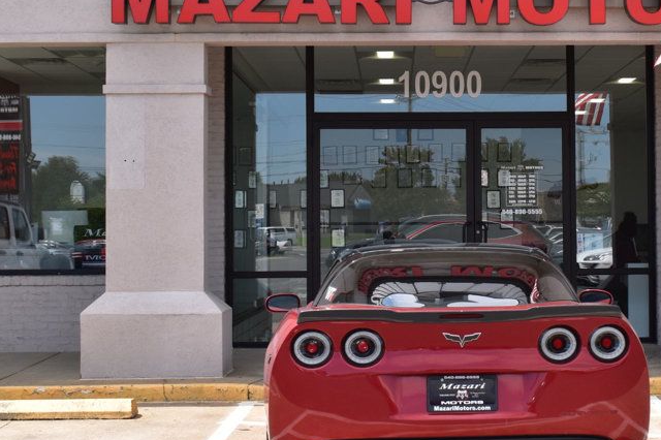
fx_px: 1321
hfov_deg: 27.8
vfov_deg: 18.9
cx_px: 462
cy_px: 193
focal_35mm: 72
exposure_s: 1/400
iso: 400
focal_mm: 30
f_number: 11
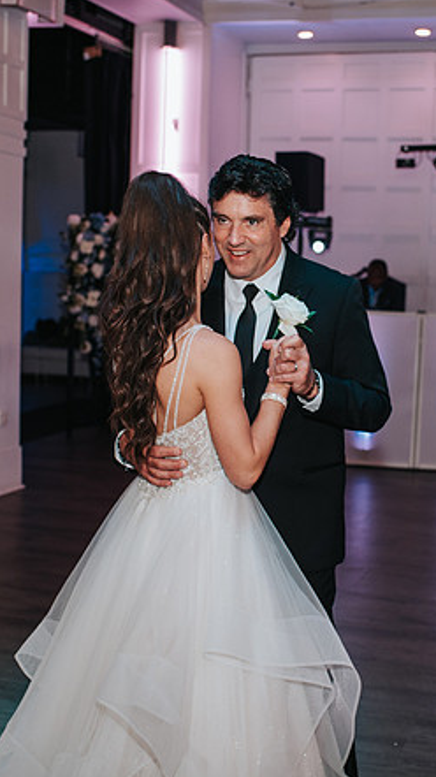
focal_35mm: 56
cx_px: 303
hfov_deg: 21.3
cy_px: 388
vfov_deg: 37.2
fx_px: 1153
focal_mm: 35
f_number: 2.8
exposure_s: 1/200
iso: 1000
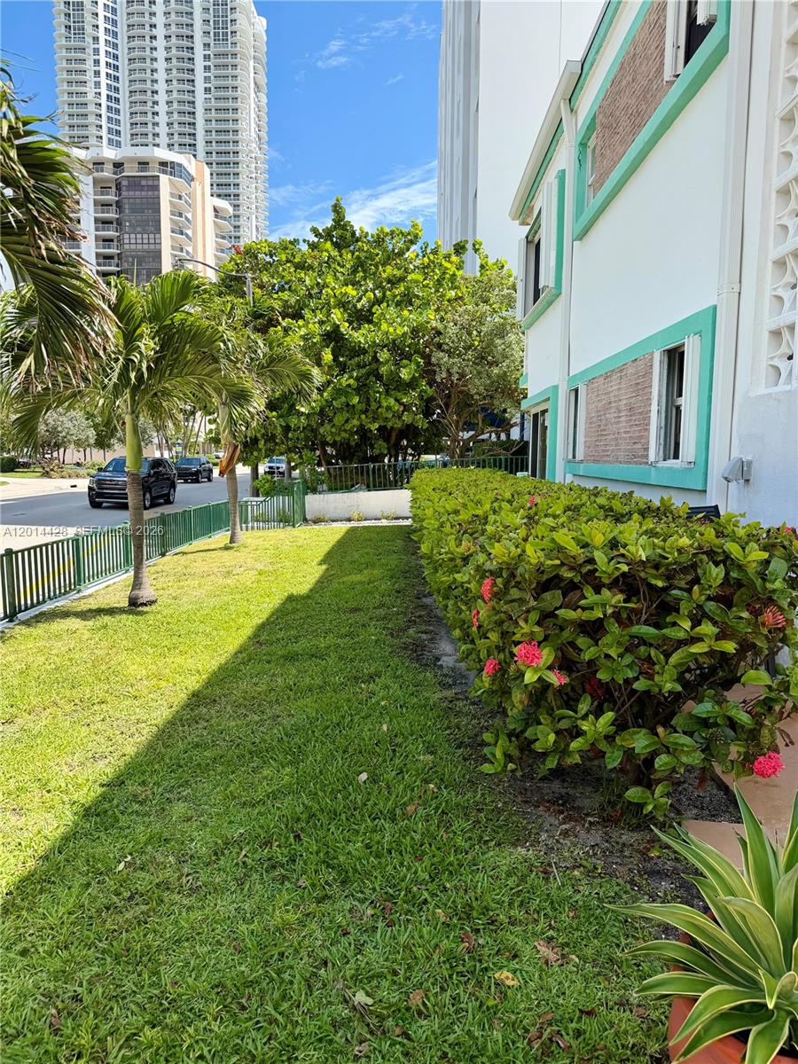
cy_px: 532
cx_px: 399
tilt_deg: -7.5
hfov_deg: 56.8
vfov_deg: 71.6
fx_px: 738
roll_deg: +0.6
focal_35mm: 24
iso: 80
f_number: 1.78
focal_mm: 6.76
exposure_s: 1/2232
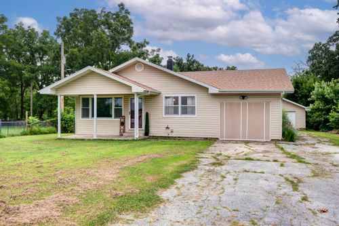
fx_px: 292
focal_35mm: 31
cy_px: 113
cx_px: 170
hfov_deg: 60.3
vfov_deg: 42.3
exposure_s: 1/90
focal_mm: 31
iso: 100
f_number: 6.7
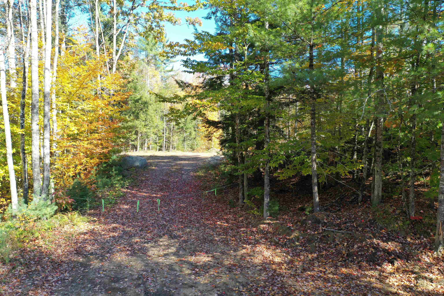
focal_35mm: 28
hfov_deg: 65.5
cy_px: 148
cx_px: 222
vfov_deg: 46.4
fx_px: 345
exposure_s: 1/200
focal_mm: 10.26
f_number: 3.5
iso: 100
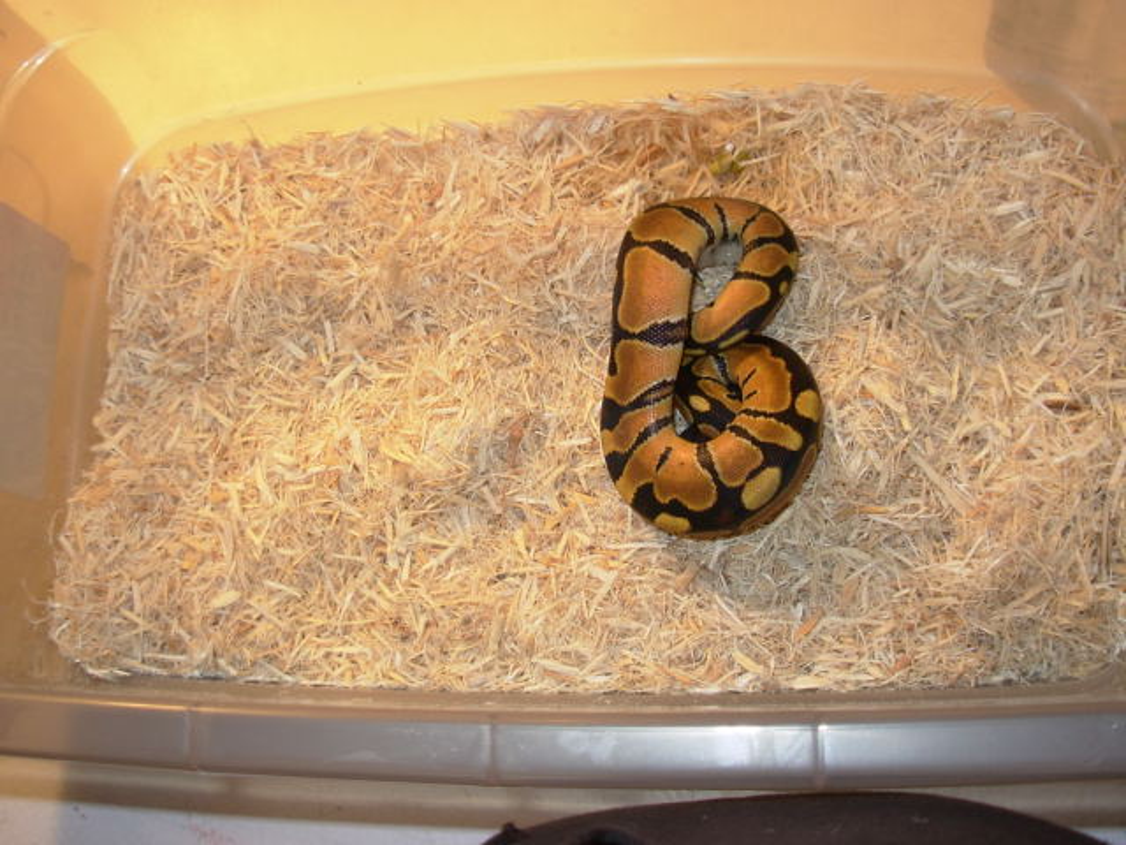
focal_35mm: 38
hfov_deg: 49.0
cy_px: 422
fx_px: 1236
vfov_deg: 37.7
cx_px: 563
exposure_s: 1/32
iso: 50
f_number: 2.9
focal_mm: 6.3
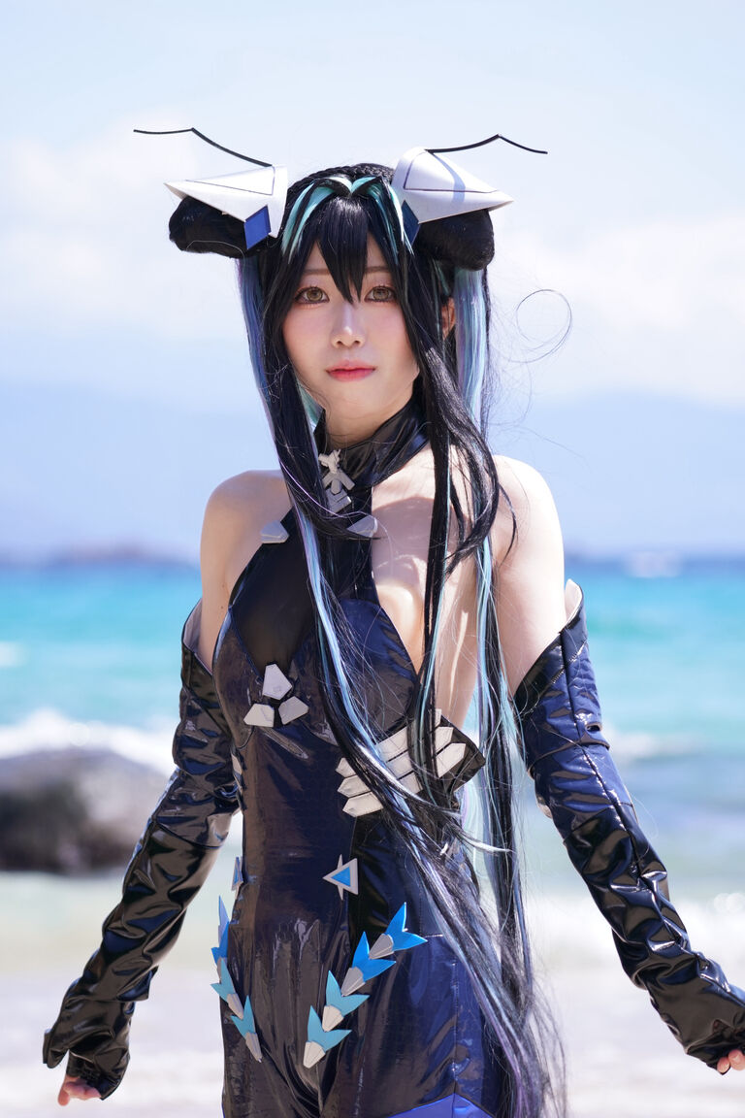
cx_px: 372
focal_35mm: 157
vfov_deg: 13.1
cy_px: 559
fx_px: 4861
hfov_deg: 8.8
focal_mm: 156.6
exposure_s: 1/800
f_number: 6.3
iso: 400
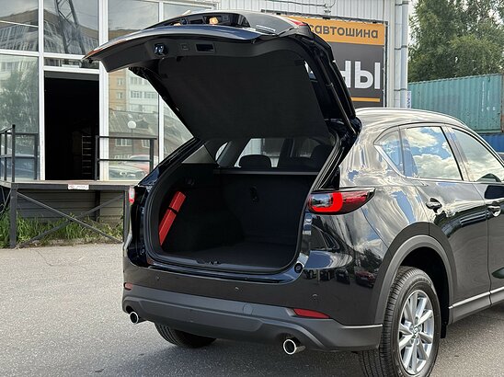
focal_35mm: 48
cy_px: 188
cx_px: 252
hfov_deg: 39.7
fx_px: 698
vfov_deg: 30.2
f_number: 1.78
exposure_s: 1/687
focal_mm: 6.76
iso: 80
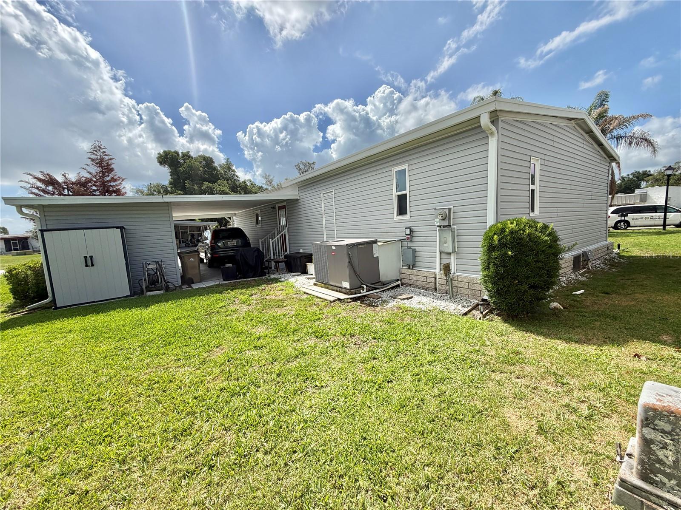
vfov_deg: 85.7
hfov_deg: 102.1
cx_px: 340
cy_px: 255
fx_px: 275
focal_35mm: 14
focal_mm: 2.22
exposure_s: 1/1189
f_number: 2.2
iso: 20
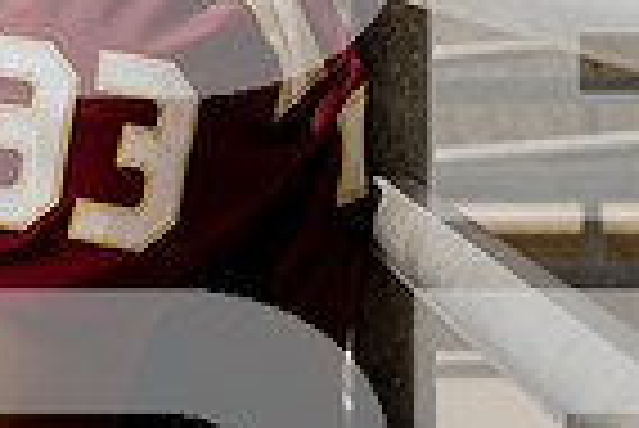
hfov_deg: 9.3
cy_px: -16
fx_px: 3838
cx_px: -198
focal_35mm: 216
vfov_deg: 6.4
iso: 50
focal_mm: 53
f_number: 6.3
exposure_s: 1/200
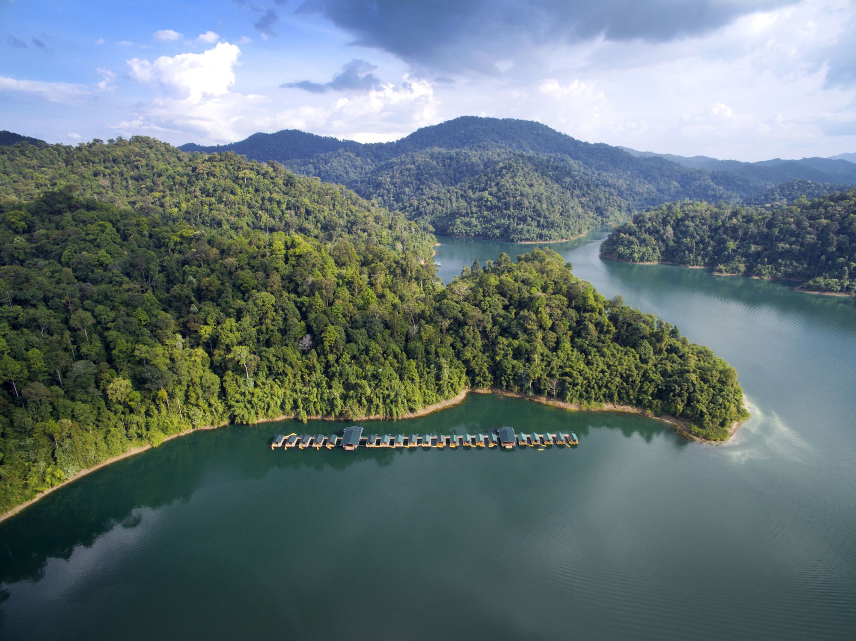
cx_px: 428
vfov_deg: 65.9
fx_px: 494
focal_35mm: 20
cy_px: 320
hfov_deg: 81.8
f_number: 2.8
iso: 100
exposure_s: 1/400
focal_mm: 3.61
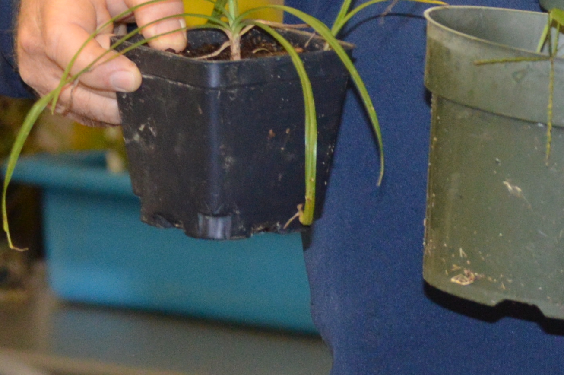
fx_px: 8436
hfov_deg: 3.8
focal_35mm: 539
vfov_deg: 2.5
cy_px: -362
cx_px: 445
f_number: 4.5
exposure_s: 1/60
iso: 900
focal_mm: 78
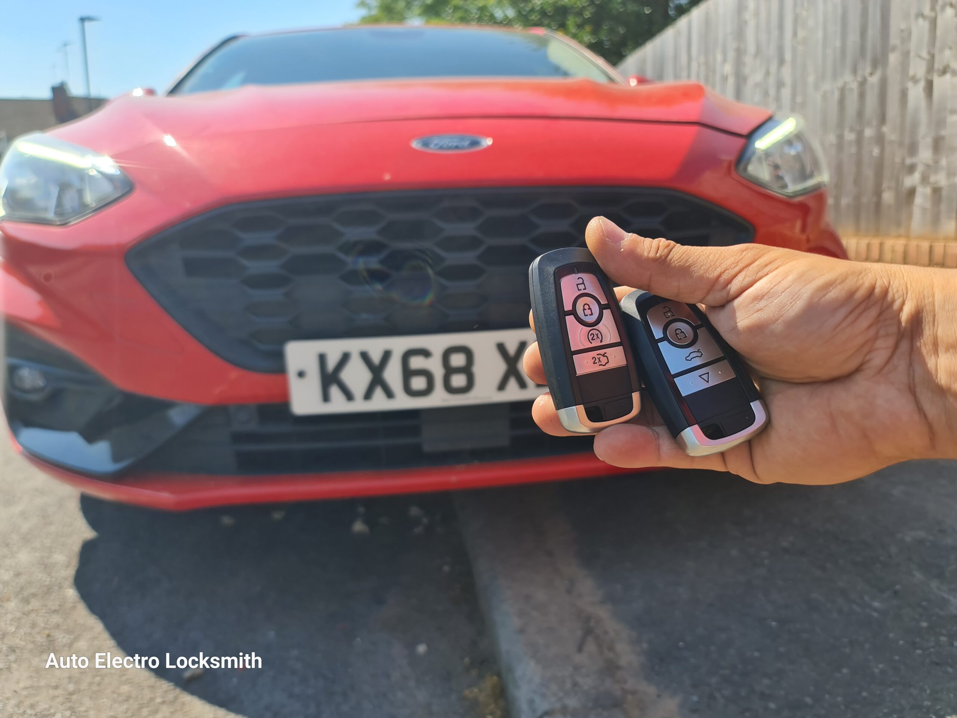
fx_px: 691
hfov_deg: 69.4
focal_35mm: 25
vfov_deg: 54.9
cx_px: 478
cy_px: 359
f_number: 1.8
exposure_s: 1/534
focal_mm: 7
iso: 50
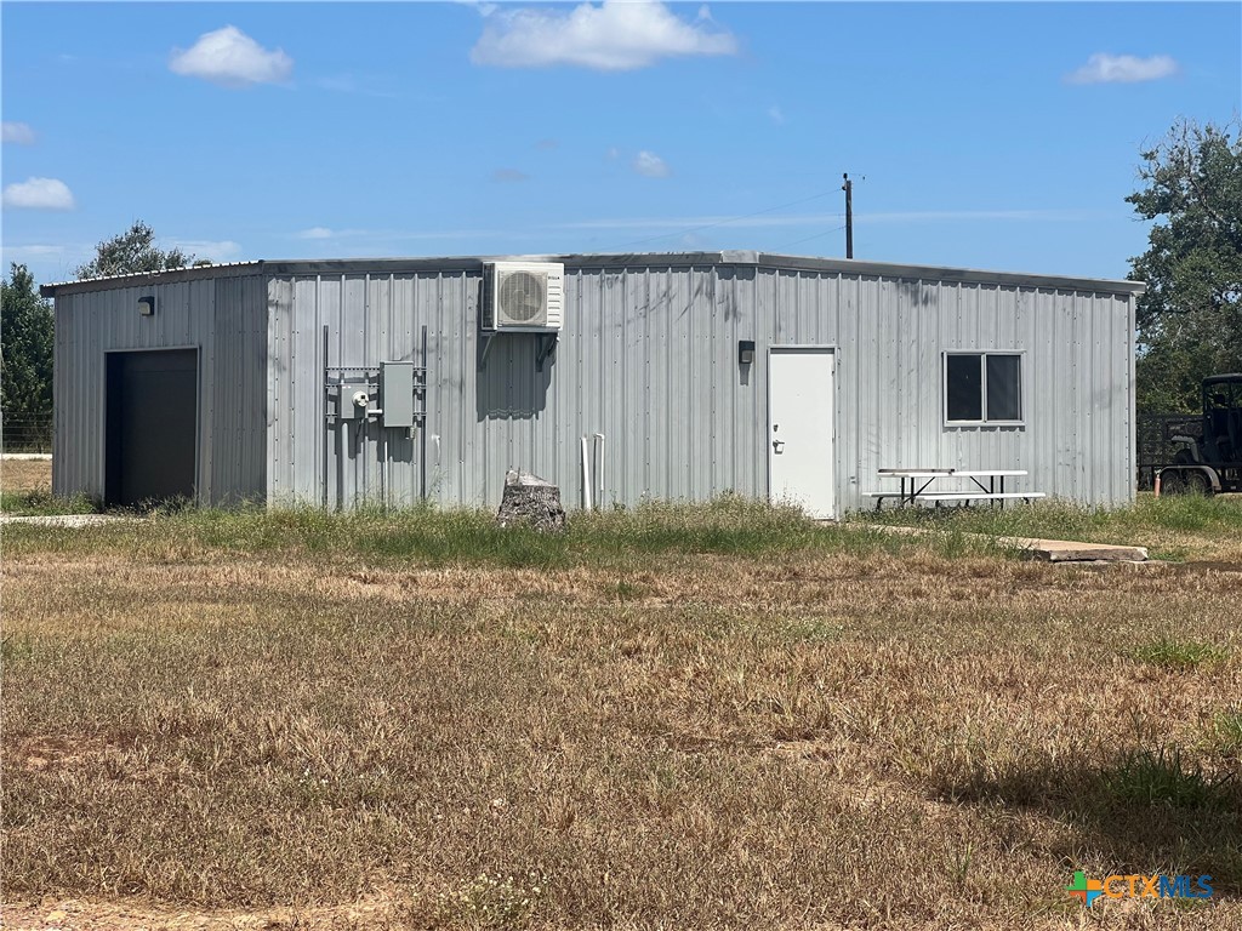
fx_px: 2763
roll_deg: +0.5
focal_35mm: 77
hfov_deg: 25.3
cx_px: 621
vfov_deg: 19.1
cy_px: 466
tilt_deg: +0.1
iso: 32
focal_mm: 9
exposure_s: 1/1033
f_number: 2.8
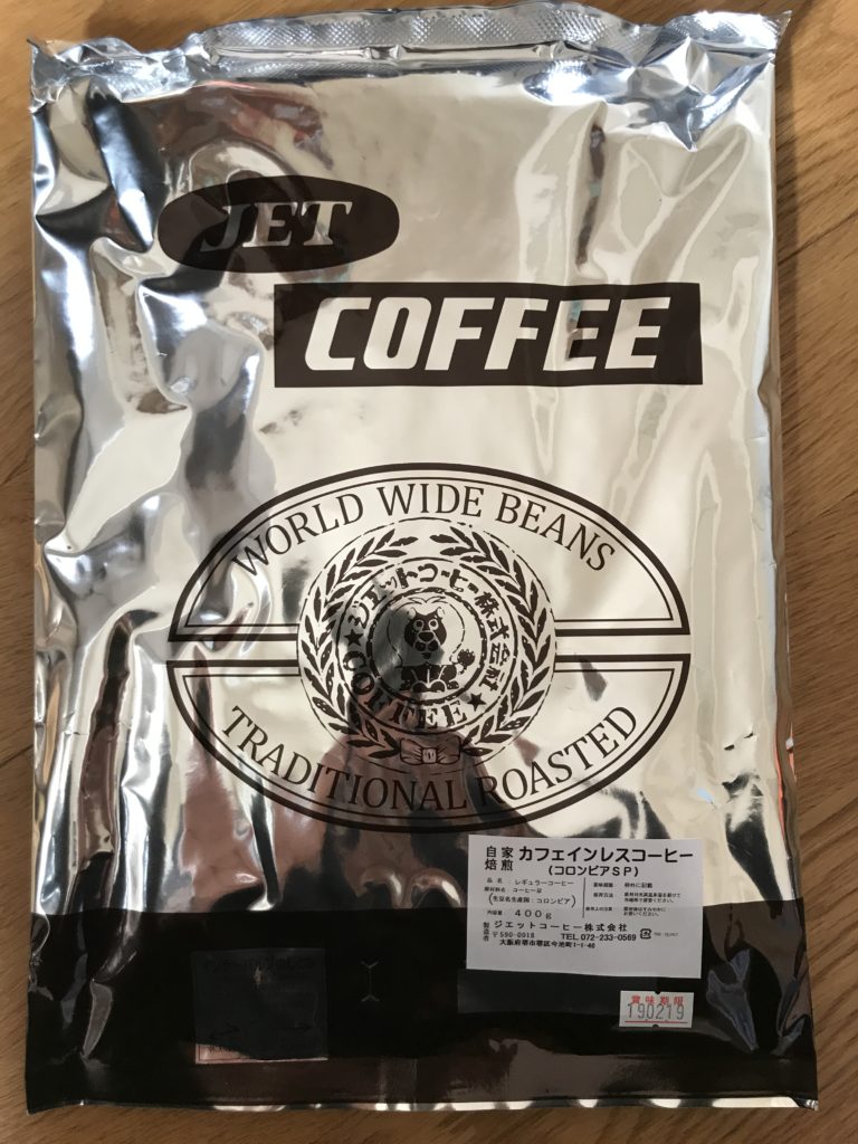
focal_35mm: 28
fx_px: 925
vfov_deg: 63.4
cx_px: 429
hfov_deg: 49.7
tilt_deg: -87.3
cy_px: 572
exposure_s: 1/24
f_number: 1.8
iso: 40
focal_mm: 3.99
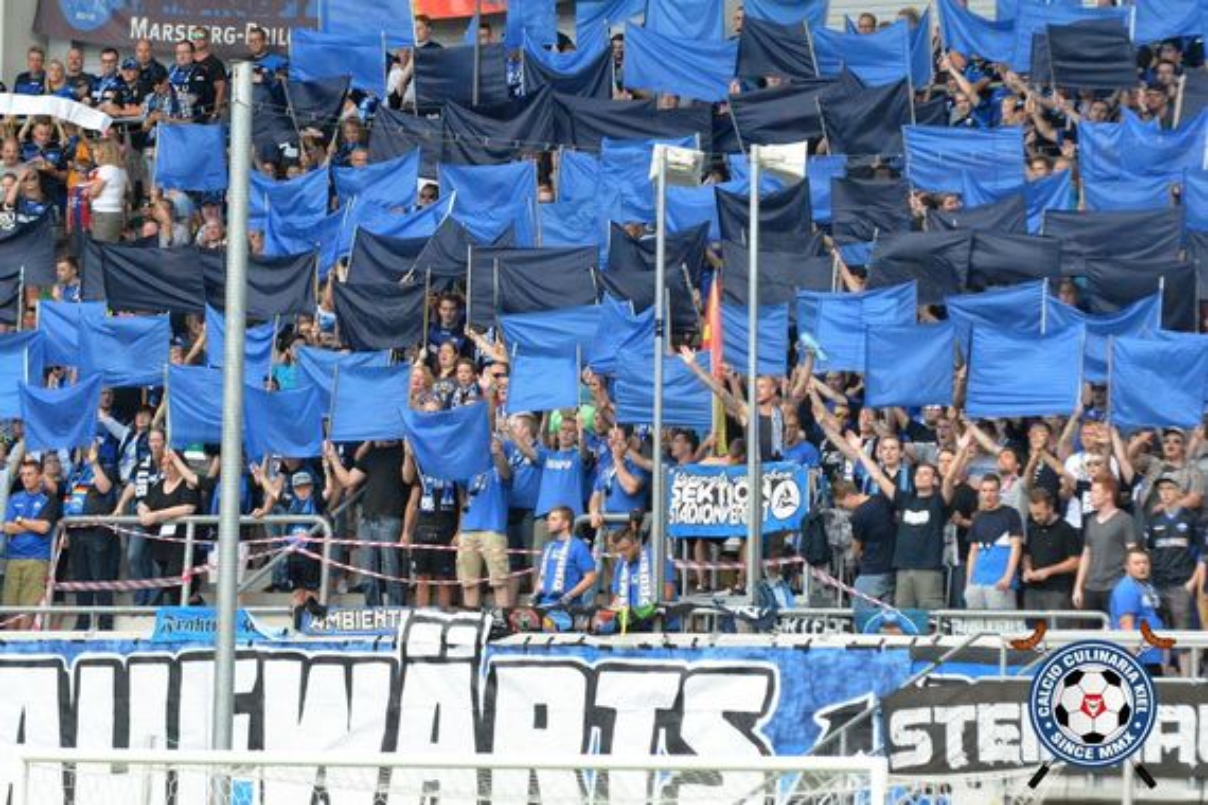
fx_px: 7298
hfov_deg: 9.5
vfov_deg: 6.3
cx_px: 604
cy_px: 402
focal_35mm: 218
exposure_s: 1/1250
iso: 2000
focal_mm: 145
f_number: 5.6
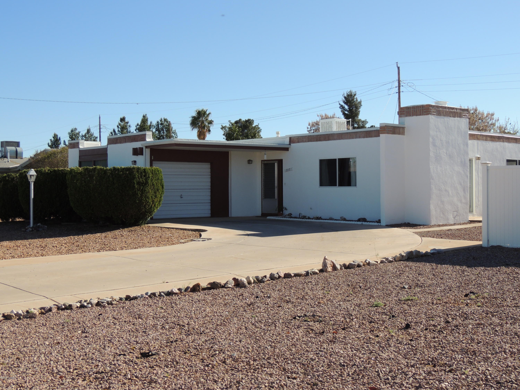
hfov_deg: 40.4
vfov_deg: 30.9
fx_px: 706
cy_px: 195
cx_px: 260
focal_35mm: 47
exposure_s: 1/800
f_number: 3.5
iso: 100
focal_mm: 8.3
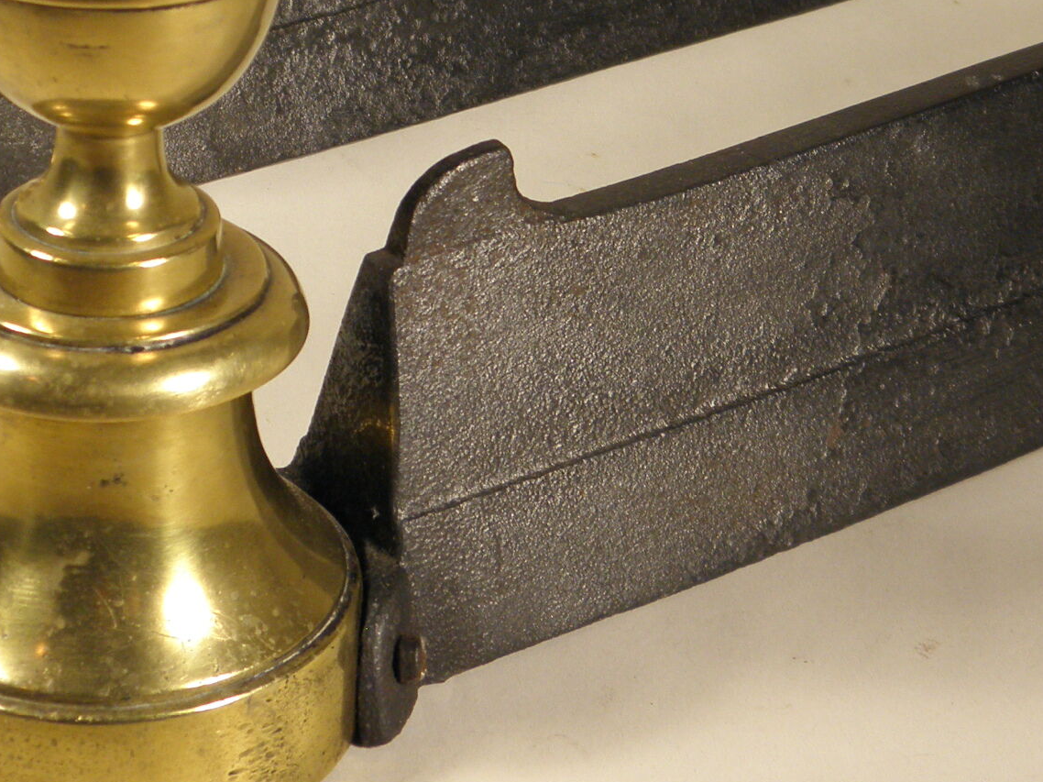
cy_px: 55
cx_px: 562
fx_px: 2982
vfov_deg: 14.8
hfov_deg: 19.8
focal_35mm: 99
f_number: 3.9
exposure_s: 1/40
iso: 100
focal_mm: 7.9
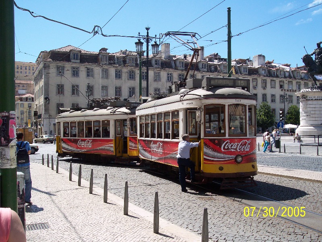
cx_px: 161
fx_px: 353
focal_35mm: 38
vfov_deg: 37.7
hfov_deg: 49.0
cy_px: 121
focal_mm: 8
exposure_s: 1/500
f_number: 4.8
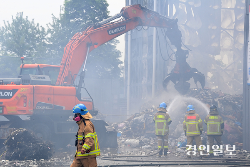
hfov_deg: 16.8
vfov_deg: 11.2
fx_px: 847
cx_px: 125
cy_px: 84
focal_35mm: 122
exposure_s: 1/250
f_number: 11
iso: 400
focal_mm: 122
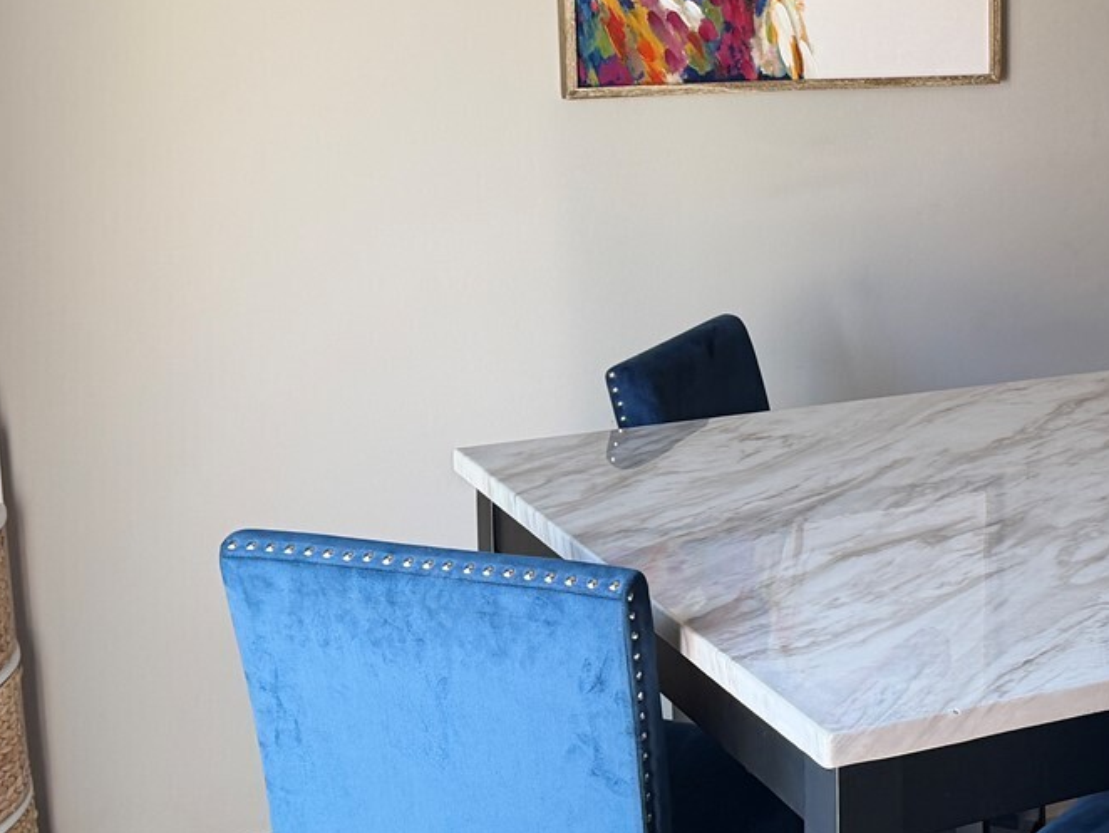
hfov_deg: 32.6
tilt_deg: -7.0
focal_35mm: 58
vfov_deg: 25.1
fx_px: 1859
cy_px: 292
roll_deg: +1.3
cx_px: 836
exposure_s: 1/120
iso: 200
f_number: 1.78
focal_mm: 6.76
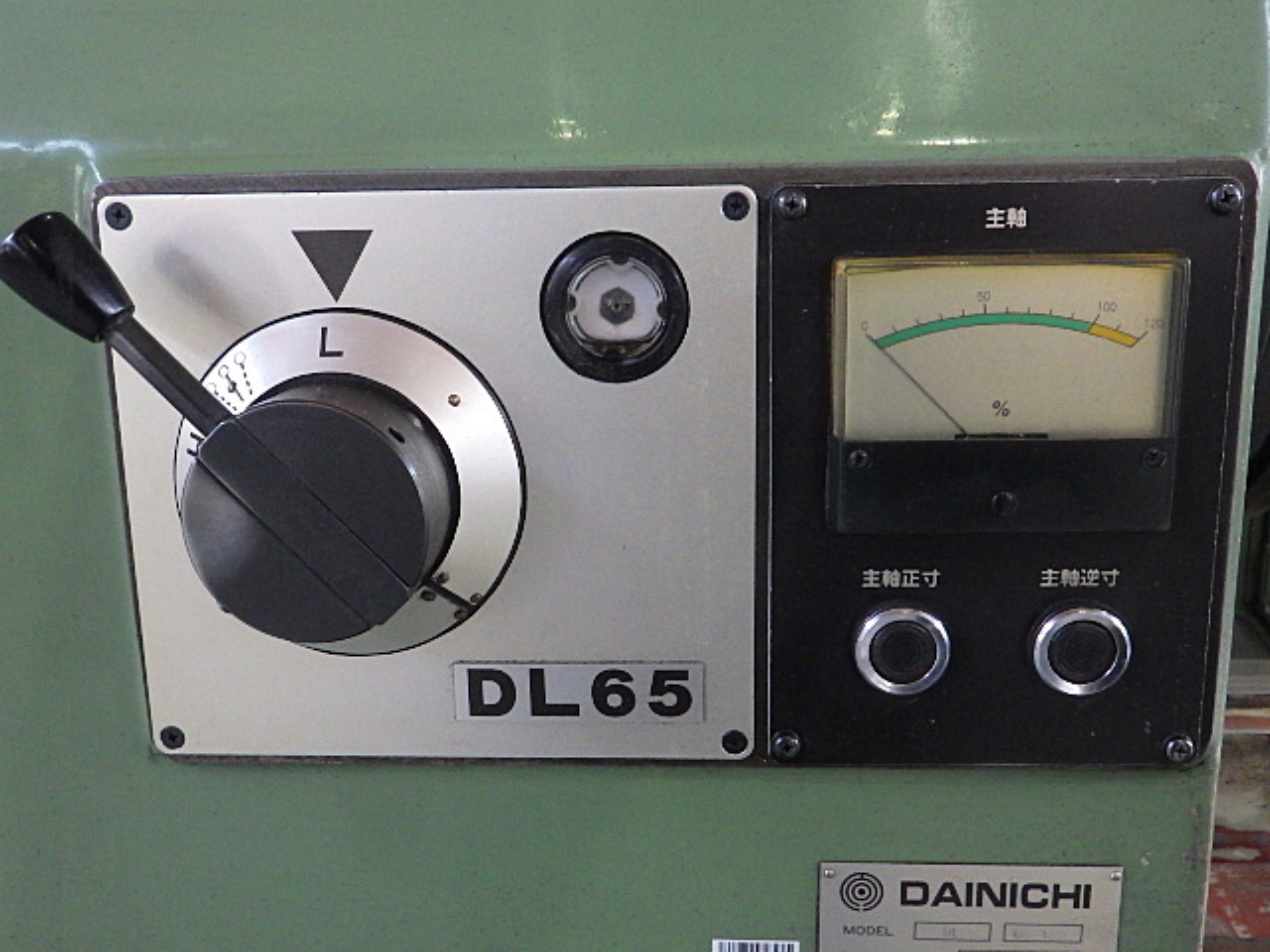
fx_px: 1247
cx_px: 635
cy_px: 476
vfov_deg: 41.8
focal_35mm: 34
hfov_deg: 54.0
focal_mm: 6.1
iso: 1000
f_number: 3.8
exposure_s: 1/50
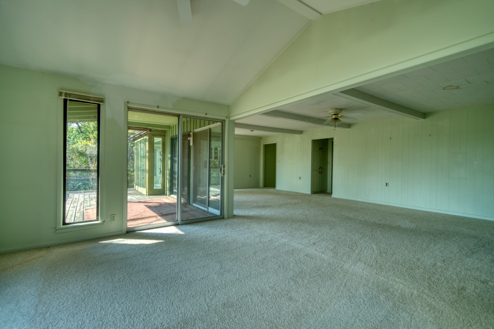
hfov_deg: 96.8
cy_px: 164
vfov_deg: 73.7
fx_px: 219
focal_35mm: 16
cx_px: 247
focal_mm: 16
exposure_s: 1/320
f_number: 8
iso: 100
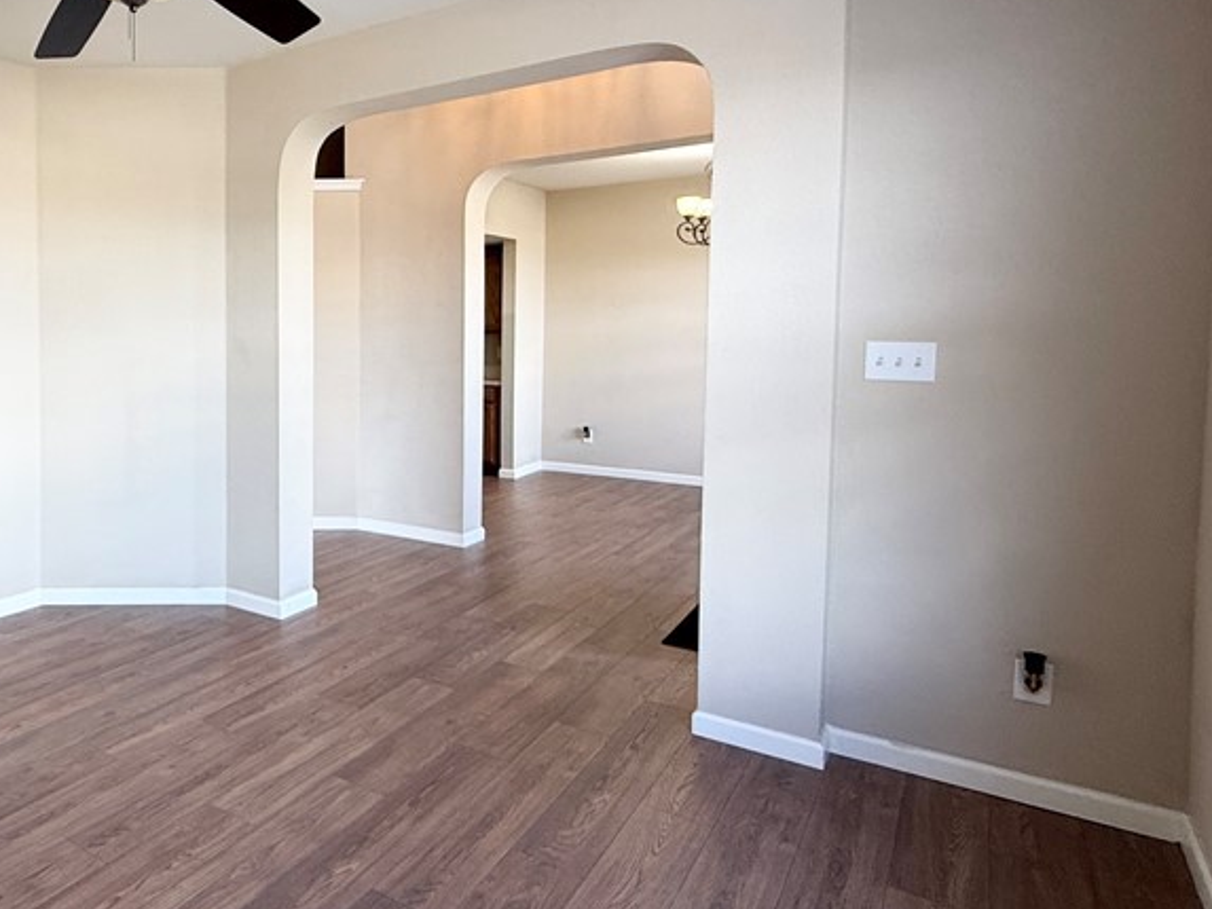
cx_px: 169
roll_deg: +0.6
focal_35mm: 25
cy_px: 374
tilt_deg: -2.7
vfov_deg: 54.6
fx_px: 876
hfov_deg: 60.9
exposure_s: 1/99
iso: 125
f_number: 2.2
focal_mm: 2.22
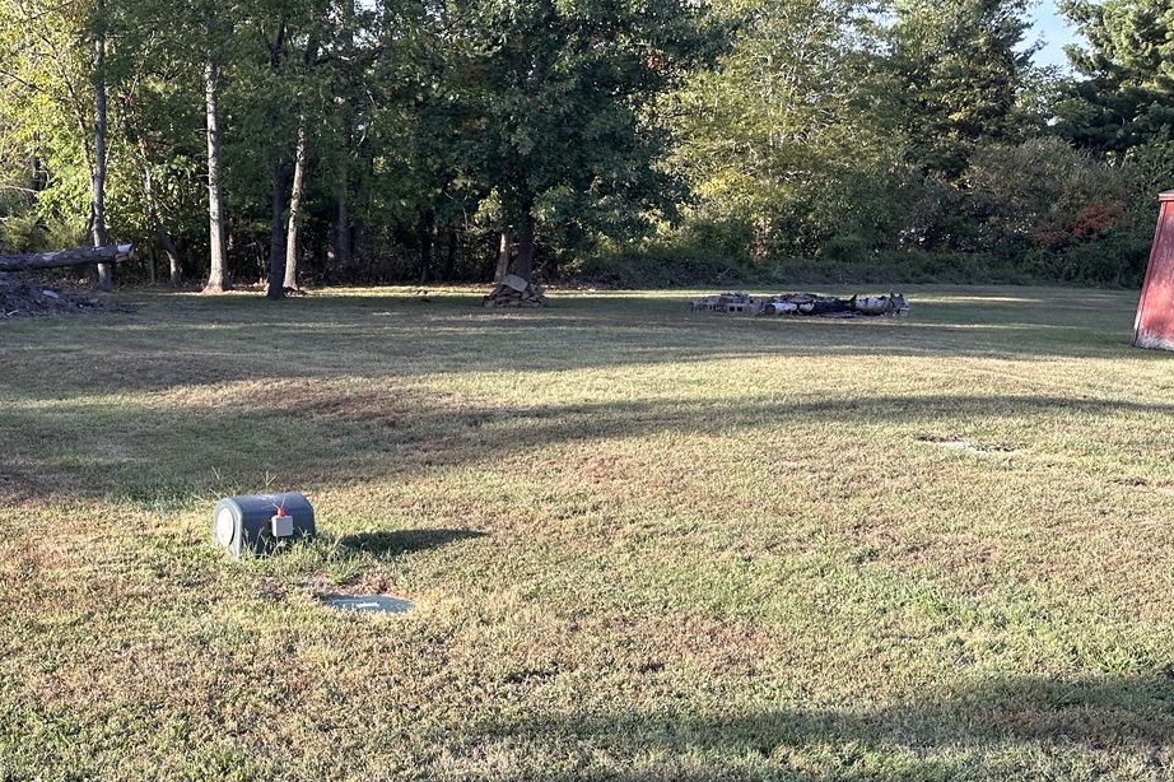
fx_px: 1271
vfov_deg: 32.9
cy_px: 661
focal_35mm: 39
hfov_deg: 48.0
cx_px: 322
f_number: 1.78
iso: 80
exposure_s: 1/594
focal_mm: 6.86
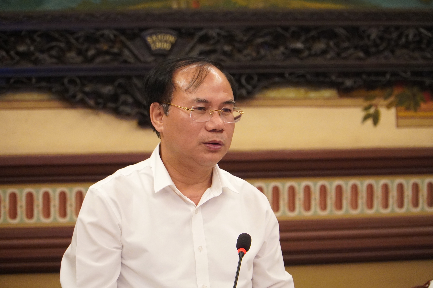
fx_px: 1894
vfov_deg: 8.7
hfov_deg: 13.0
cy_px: 144
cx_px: 216
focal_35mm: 158
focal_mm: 105
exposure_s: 1/200
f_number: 4
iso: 3200
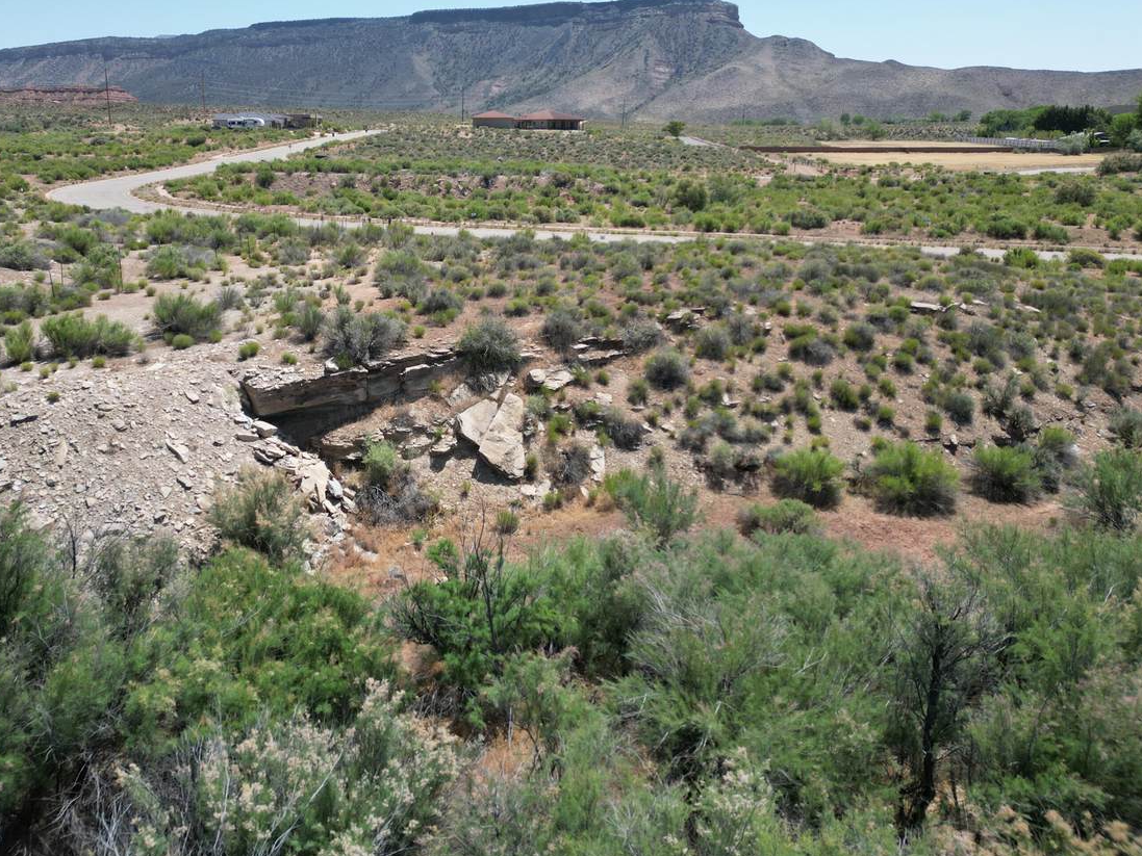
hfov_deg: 63.1
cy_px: 363
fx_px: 924
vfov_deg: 49.6
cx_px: 488
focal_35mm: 28
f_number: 1.7
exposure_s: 1/2500
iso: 140
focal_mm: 6.72
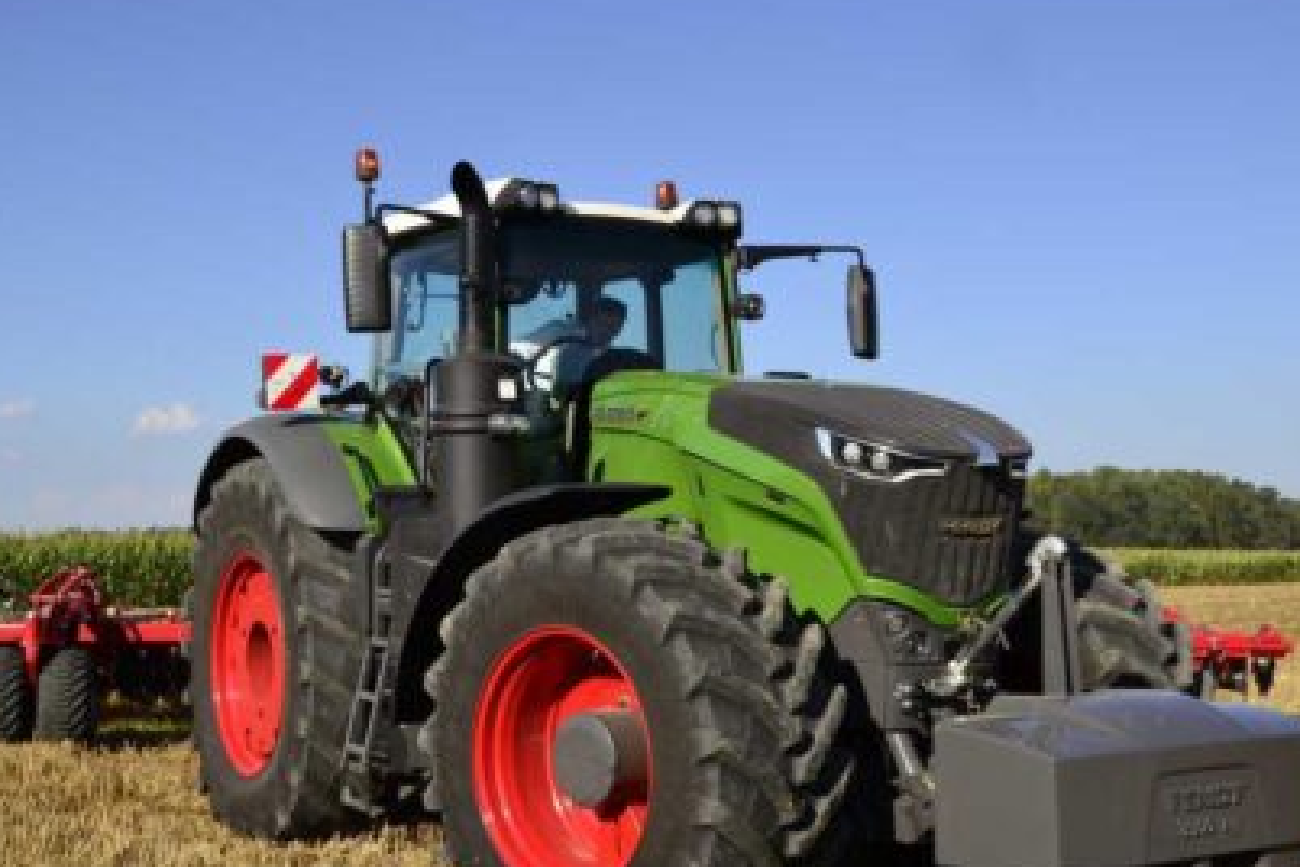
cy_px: 490
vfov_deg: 28.8
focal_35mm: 47
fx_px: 1683
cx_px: 589
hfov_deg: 42.2
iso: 100
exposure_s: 1/80
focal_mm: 25
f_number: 13
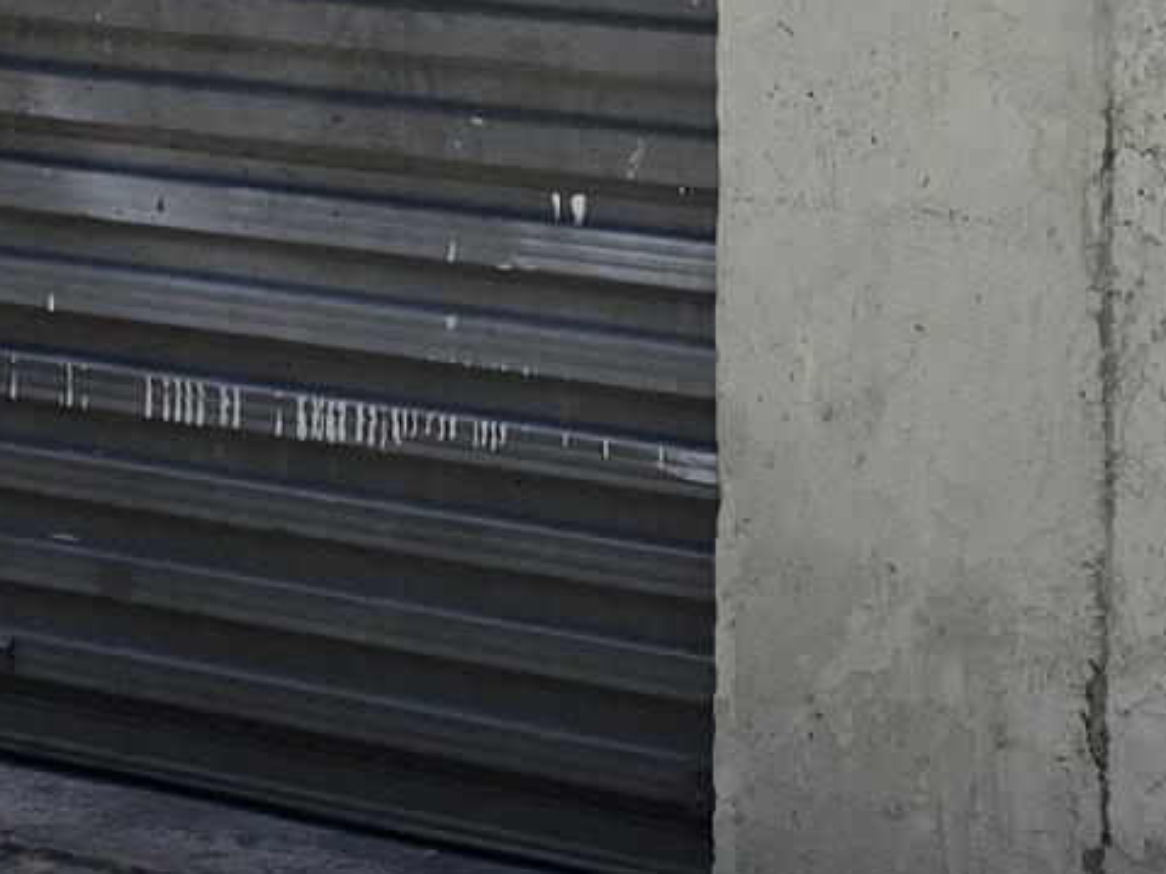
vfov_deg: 10.1
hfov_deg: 13.4
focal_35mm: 144
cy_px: -229
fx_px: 4849
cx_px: 1290
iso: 12
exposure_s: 1/866
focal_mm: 6.3
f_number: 1.7
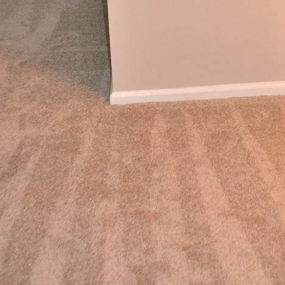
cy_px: -91
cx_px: 220
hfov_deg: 22.8
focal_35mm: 75
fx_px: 699
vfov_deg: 20.9
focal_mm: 18
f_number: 3.5
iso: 500
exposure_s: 1/60
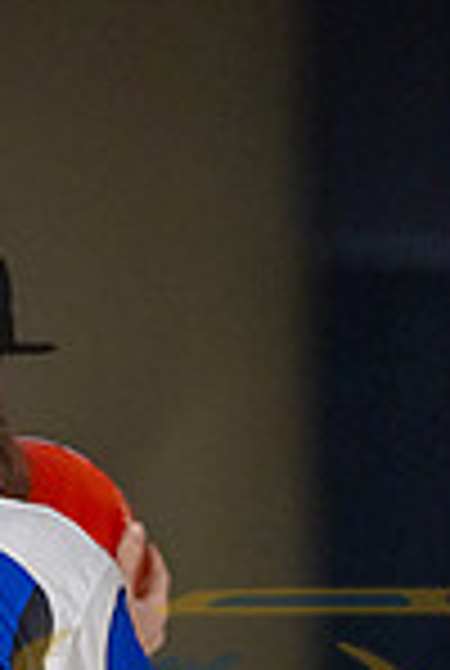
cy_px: 877
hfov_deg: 2.6
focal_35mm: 527
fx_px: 9835
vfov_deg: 3.9
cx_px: 243
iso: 4000
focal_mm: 175
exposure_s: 1/1000
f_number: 2.8
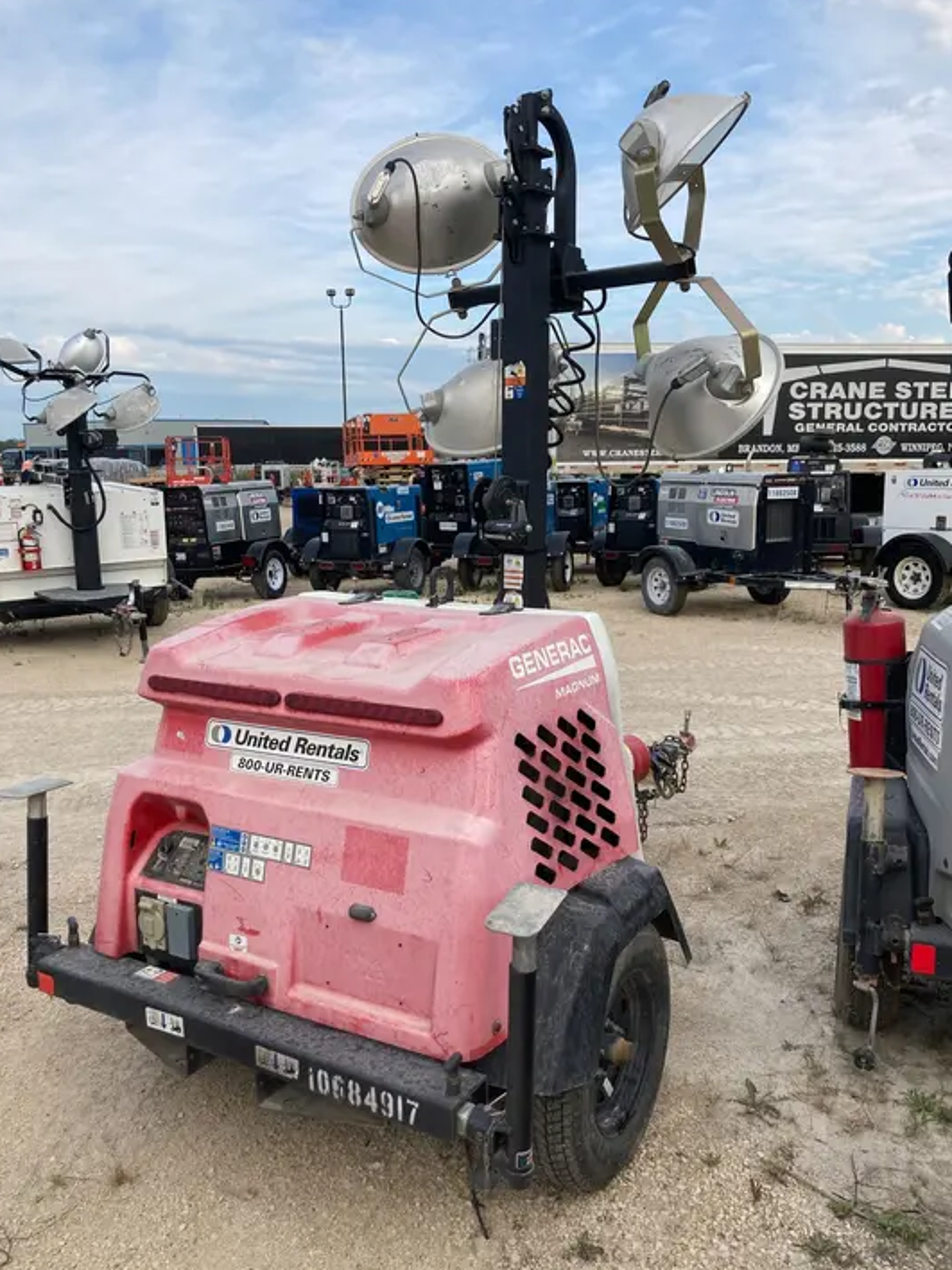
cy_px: 648
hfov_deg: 48.2
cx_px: 468
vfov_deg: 61.7
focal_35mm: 29
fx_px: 1063
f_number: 1.8
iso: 20
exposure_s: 1/991
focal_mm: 3.99
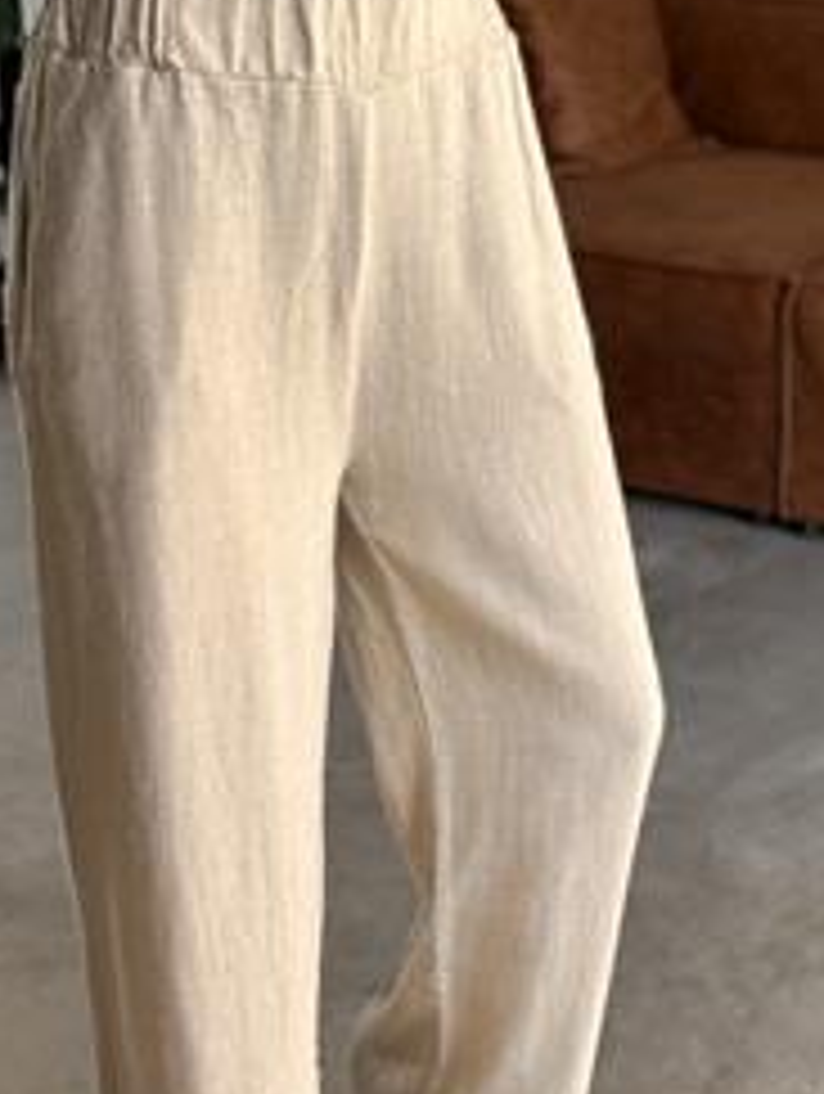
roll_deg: +1.1
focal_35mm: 84
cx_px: 338
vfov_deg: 23.1
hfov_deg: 17.6
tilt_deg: -39.3
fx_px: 2659
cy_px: 743
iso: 100
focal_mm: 6.76
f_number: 1.78
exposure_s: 1/85
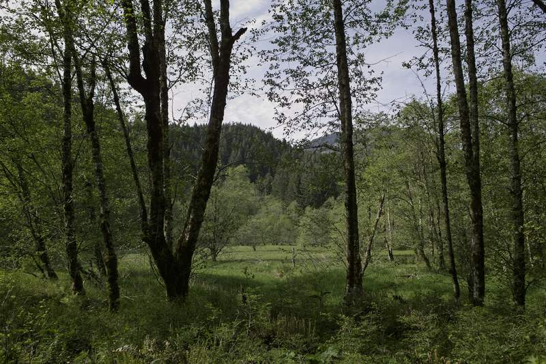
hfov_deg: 65.5
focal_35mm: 28
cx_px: 273
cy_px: 182
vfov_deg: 46.4
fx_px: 425
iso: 100
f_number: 5.6
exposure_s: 1/100
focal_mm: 16.6
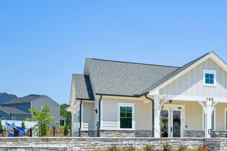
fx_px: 296
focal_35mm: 47
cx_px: 177
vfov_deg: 28.4
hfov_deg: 40.4
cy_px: 102
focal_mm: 30
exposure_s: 1/500
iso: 100
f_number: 8
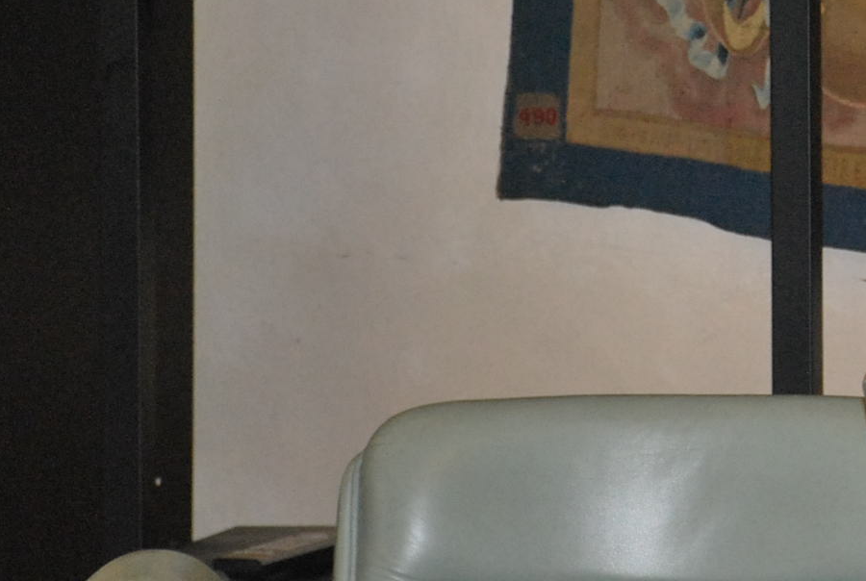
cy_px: -169
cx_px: 1190
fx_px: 8147
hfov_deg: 6.0
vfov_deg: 4.1
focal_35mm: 338
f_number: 5.6
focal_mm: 70
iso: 500
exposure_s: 1/60
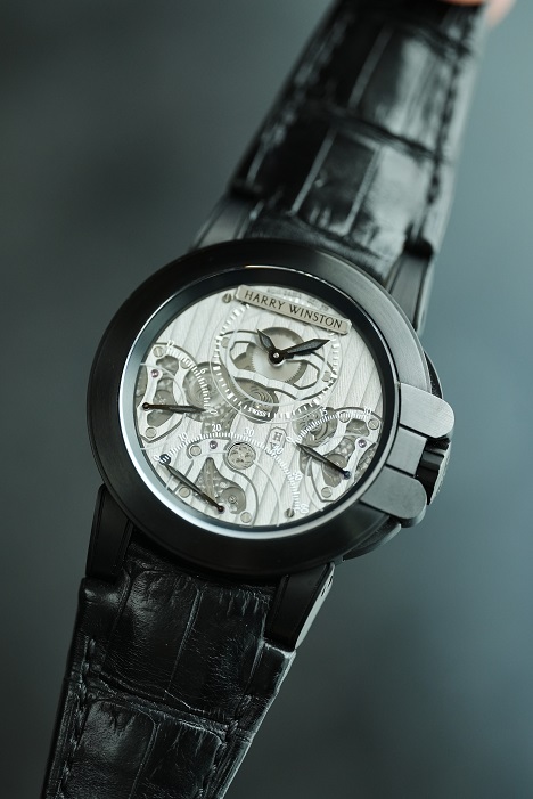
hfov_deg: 13.1
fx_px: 2329
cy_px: 400
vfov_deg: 19.4
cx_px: 266
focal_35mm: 105
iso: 1600
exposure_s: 1/250
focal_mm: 105
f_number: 2.8
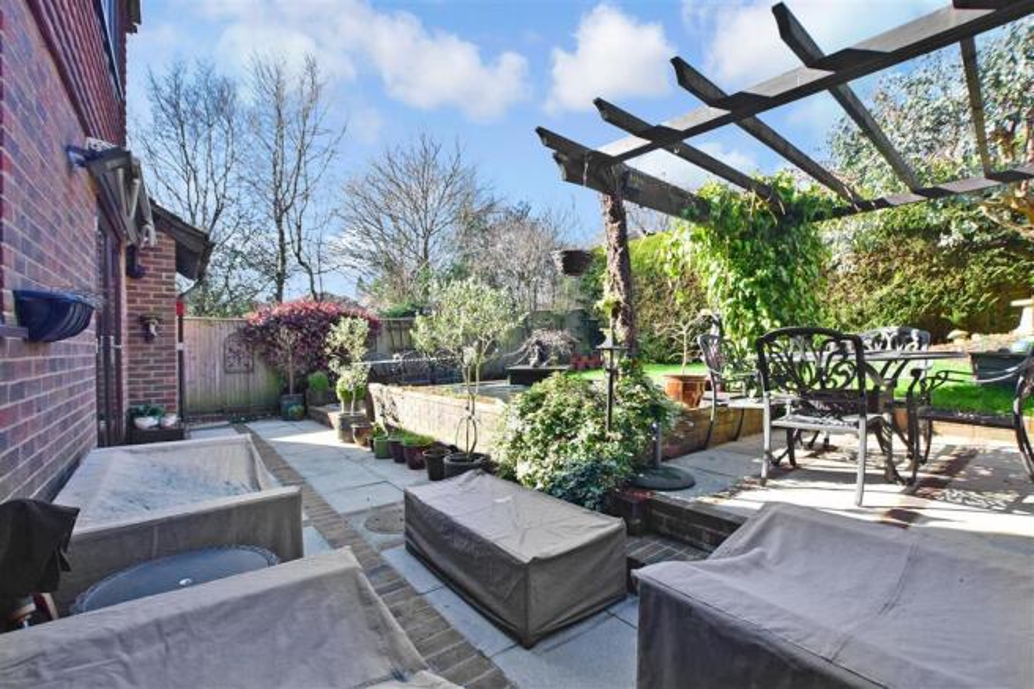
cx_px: 517
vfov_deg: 77.3
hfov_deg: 100.4
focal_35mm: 15
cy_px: 344
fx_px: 431
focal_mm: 10
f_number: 9
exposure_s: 1/320
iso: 500
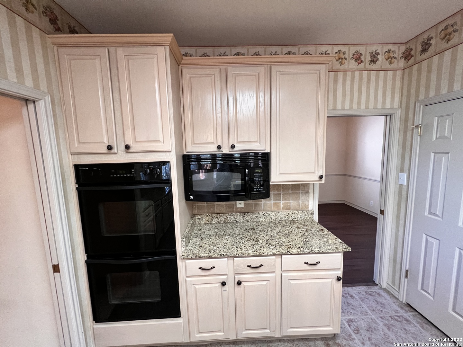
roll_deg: +1.4
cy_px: 174
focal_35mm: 13
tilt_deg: -7.4
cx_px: 232
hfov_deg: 106.2
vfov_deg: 89.9
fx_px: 174
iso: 320
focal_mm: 1.57
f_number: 1.8
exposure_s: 1/60
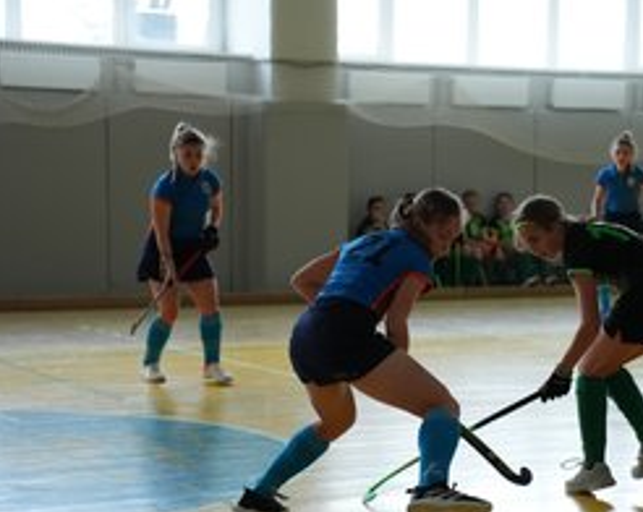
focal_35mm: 104
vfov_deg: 14.8
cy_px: 328
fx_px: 1976
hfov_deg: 18.4
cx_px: 429
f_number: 3.2
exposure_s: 1/640
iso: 5000
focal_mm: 68
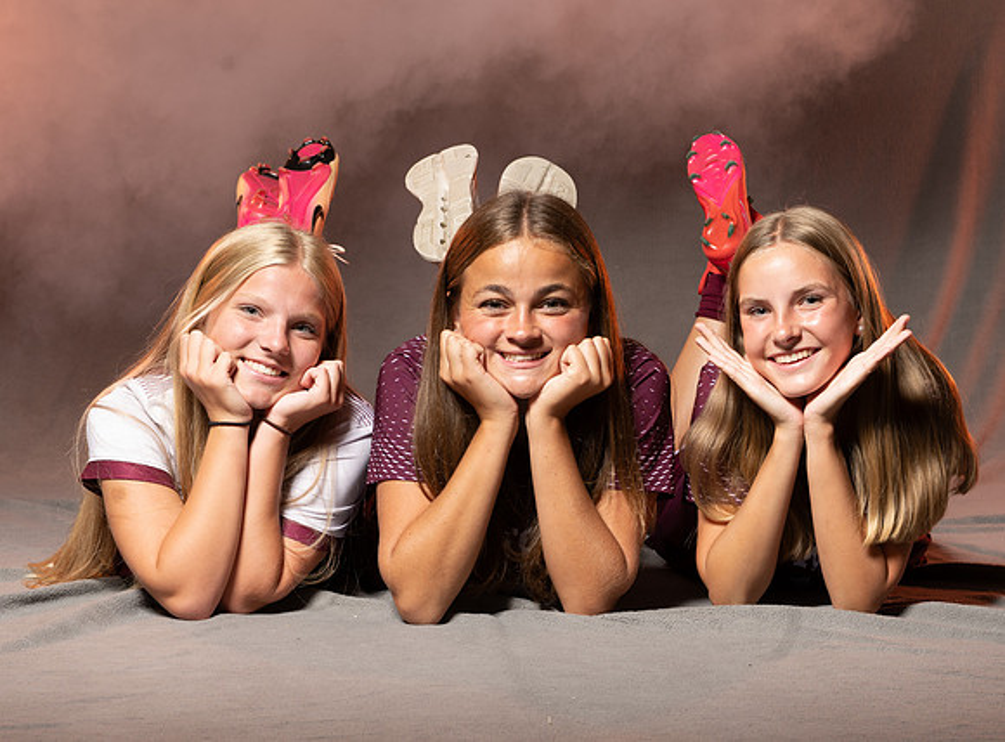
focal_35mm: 94
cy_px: 407
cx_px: 518
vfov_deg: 15.6
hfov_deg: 21.0
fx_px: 2705
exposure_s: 1/200
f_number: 9
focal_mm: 62
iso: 80
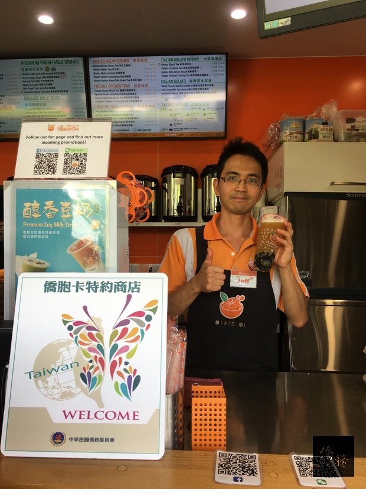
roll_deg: -0.5
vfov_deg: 61.7
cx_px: 183
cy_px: 244
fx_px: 409
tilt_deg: +1.5
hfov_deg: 48.2
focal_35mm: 29
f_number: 2.2
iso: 32
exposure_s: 1/100
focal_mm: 4.15
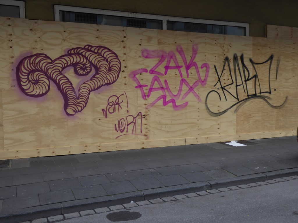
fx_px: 301
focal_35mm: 35
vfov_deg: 40.7
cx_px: 149
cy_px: 112
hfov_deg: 52.6
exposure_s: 1/125
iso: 80
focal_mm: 6.3
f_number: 3.7
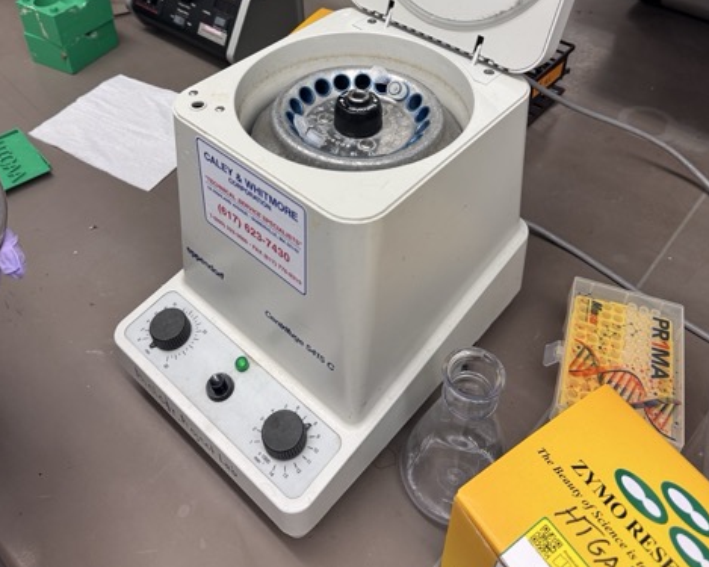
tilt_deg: -36.6
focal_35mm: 32
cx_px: 351
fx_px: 671
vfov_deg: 44.0
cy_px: 130
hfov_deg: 55.7
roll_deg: +0.8
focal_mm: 6.76
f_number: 1.78
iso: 160
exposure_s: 1/120
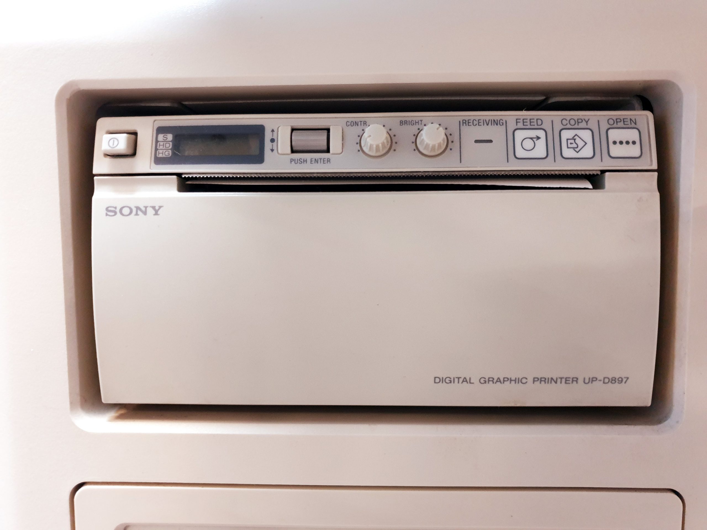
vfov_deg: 53.1
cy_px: 265
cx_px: 354
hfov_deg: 67.3
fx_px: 531
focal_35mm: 26
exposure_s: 1/25
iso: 320
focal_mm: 4.3
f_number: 1.5
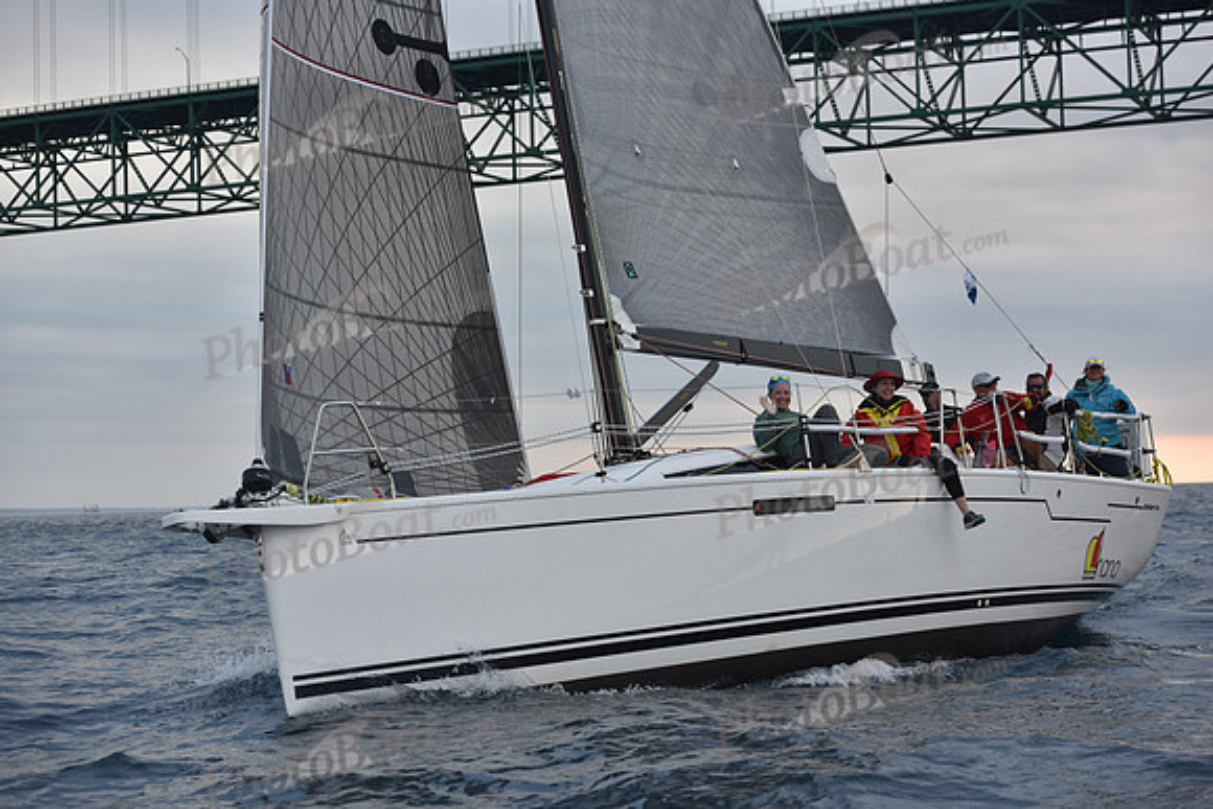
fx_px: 2359
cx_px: 606
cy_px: 404
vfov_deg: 19.5
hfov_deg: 28.8
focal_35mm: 70
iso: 500
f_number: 4.5
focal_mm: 70
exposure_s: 1/640
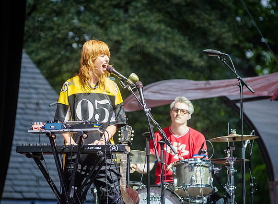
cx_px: 113
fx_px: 2299
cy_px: 102
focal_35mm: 289
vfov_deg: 5.1
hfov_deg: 6.9
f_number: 4.5
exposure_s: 1/400
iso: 3200
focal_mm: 200
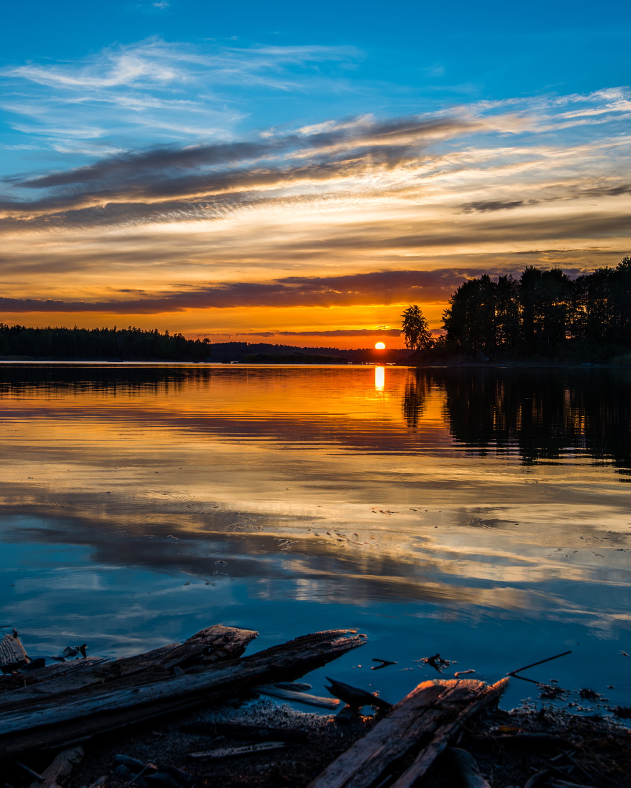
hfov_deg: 34.9
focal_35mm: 43
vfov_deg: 42.9
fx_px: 1004
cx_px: 298
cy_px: 390
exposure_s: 1/200
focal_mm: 30
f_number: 8
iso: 100
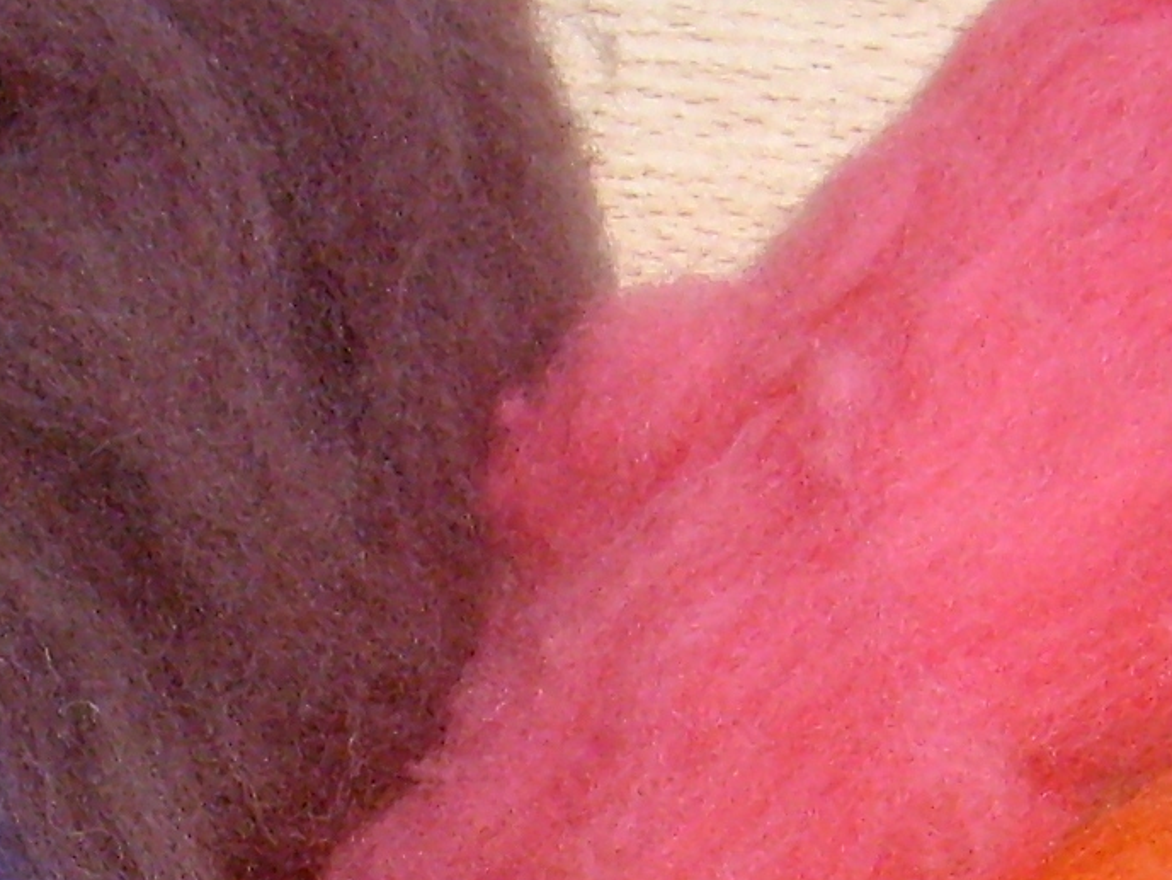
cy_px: 1297
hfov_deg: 13.8
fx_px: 4842
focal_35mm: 143
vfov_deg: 10.1
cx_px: 376
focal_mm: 5.8
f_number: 2.8
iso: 100
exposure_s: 1/45
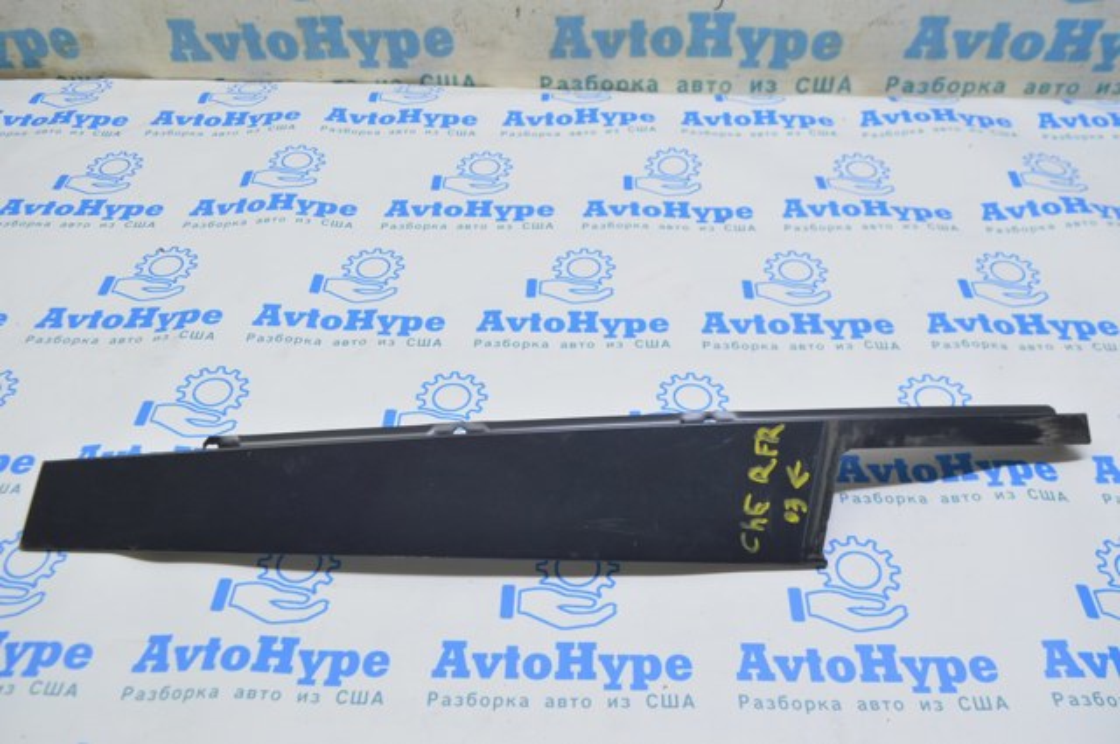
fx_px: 1025
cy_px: 372
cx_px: 560
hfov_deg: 57.3
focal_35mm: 33
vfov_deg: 39.9
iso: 400
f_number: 5.6
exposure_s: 1/20
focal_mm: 22
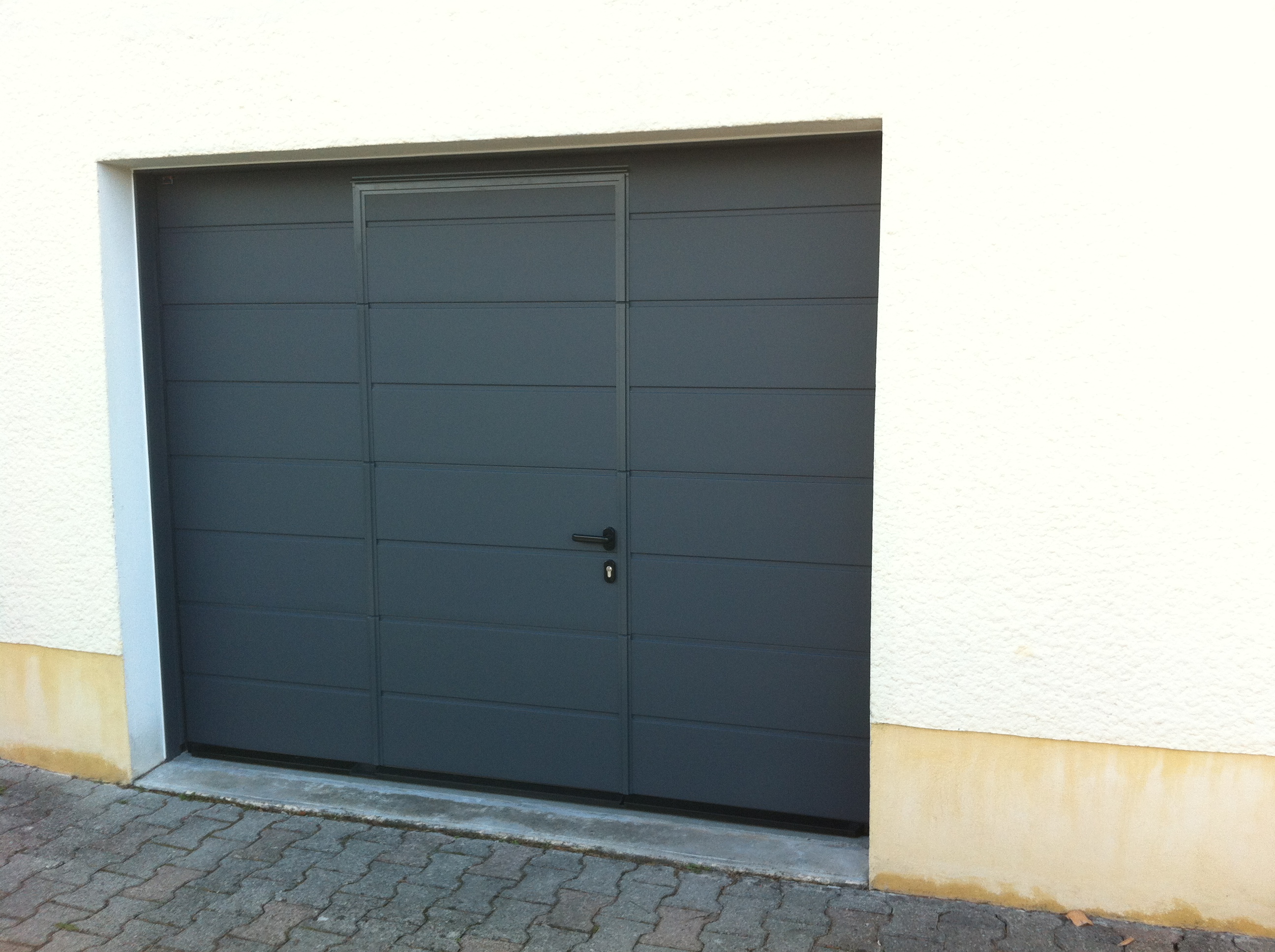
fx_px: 1287
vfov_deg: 40.6
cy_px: 476
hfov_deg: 52.7
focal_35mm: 35
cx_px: 638
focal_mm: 3.85
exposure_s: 1/125
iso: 80
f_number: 2.8
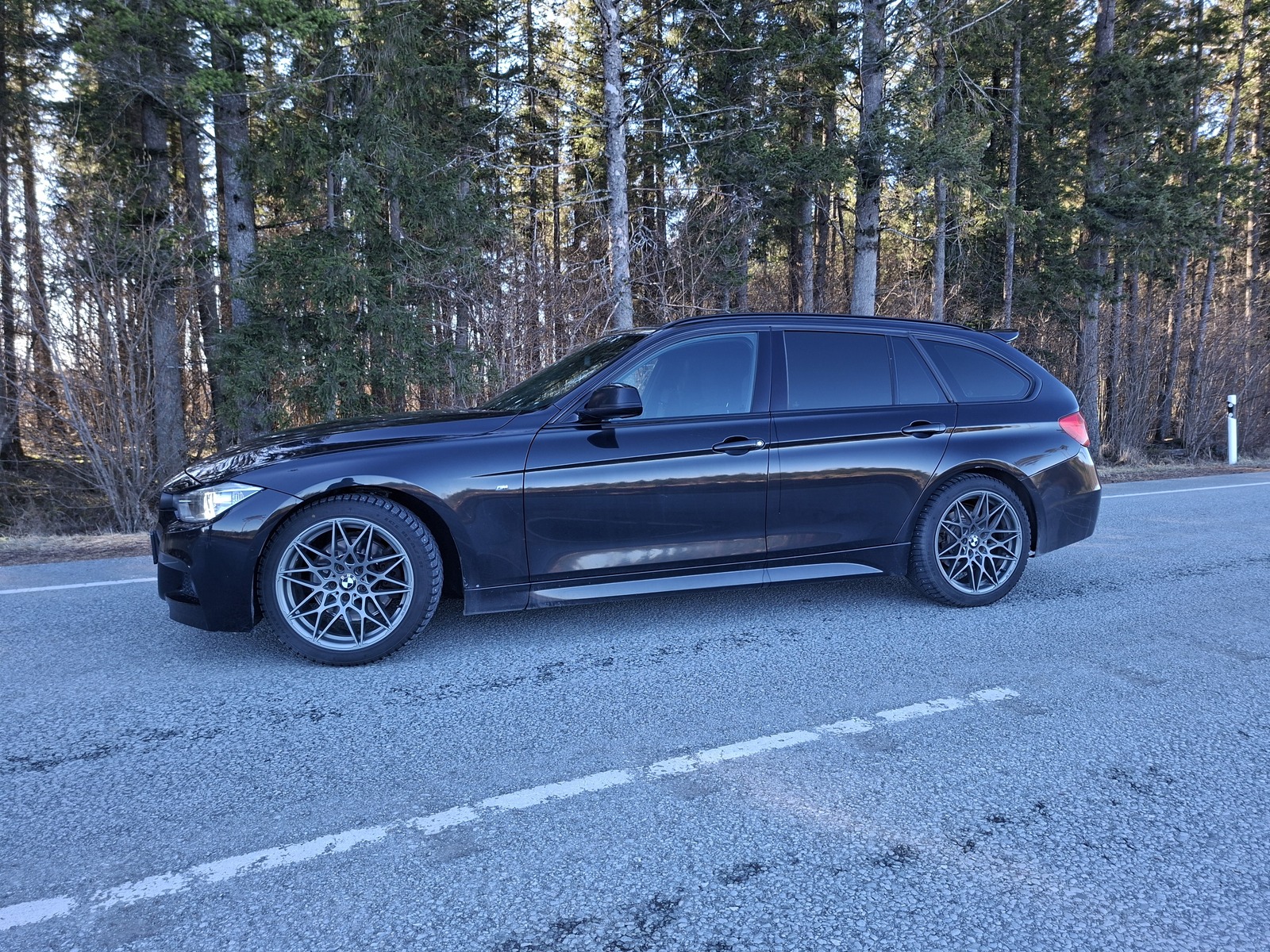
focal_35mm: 23
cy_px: 476
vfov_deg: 58.9
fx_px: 844
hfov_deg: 73.9
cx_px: 635
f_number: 1.8
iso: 50
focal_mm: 5.54
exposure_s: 1/108
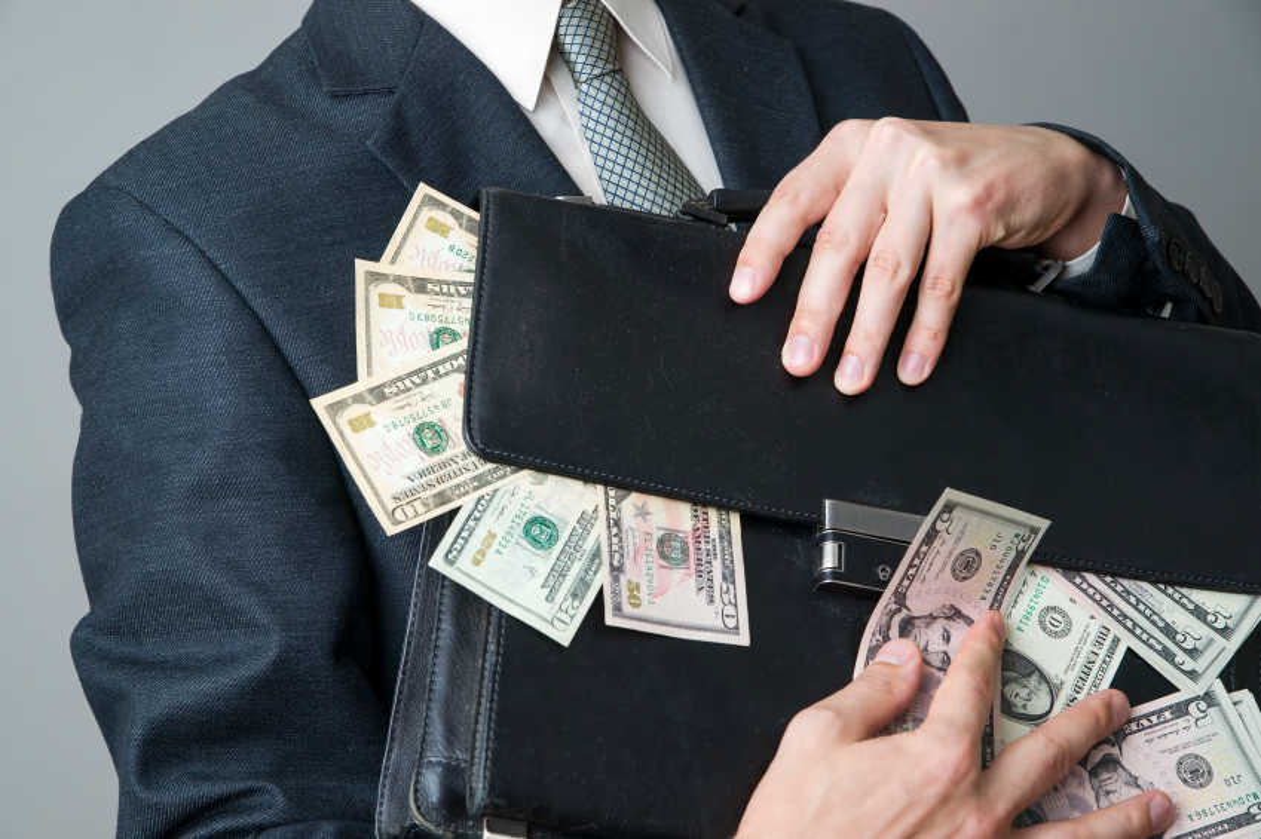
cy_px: 420
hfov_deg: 27.0
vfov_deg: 18.2
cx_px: 630
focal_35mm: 75
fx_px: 2625
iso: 400
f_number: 7.1
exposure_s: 1/80
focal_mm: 75
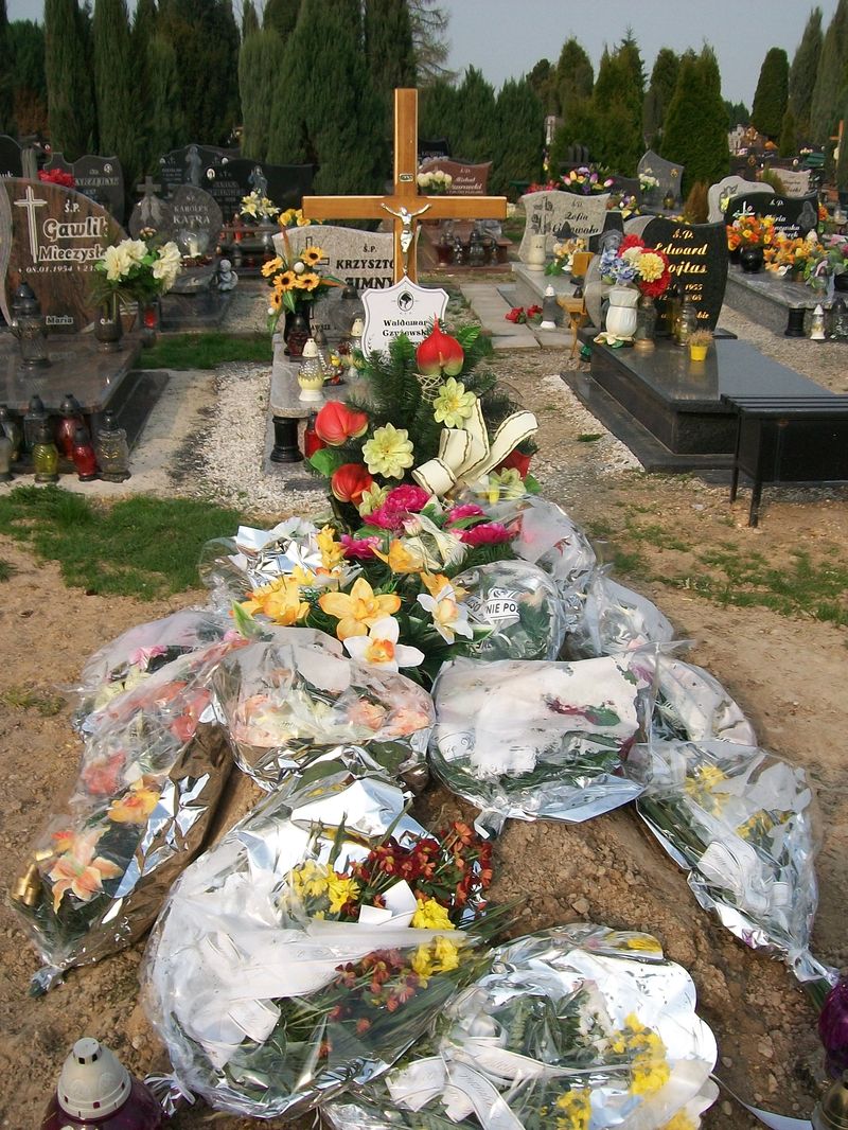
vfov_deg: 51.3
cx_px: 424
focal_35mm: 36
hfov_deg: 39.7
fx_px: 1175
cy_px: 565
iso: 80
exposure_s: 1/500
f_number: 4.8
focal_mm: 6
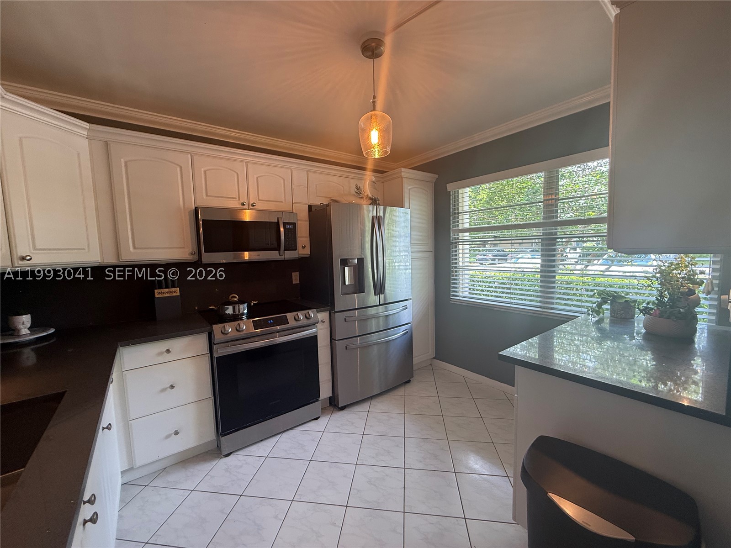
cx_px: 366
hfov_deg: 102.1
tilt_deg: -4.7
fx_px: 296
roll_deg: +1.5
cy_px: 274
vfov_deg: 85.7
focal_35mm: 14
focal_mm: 2.22
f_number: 2.2
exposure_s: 1/120
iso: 125
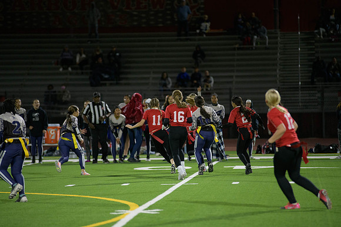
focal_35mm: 200
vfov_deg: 6.9
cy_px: 114
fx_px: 1895
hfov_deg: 10.3
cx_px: 170
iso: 3200
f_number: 2.8
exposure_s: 1/640
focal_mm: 200
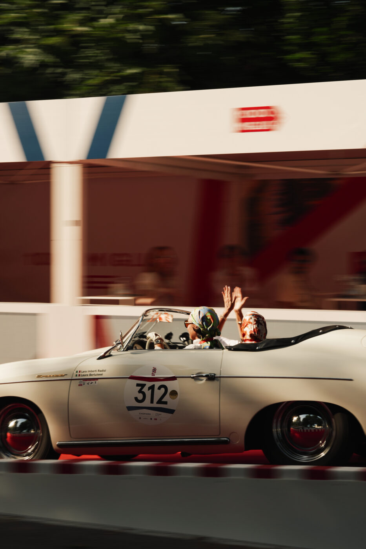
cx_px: 183
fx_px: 1205
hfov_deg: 17.3
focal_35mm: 79
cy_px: 274
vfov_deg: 25.7
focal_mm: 79
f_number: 13
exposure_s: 1/50
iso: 100
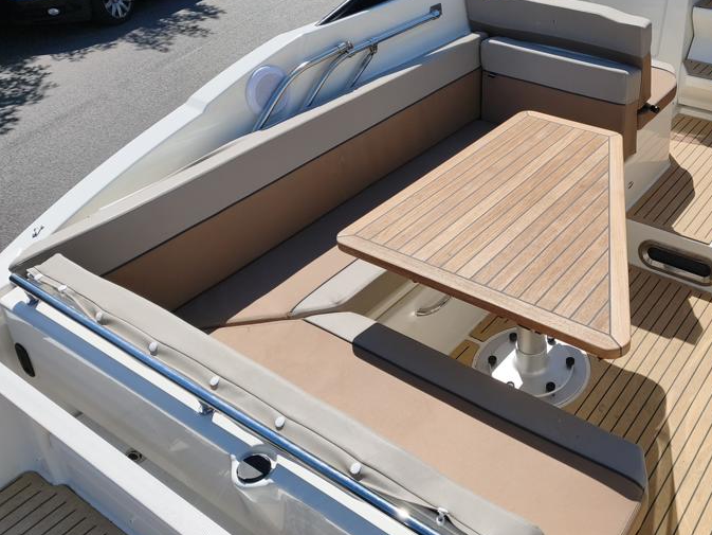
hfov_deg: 50.3
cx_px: 541
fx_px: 720
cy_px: 207
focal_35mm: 35
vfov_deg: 40.5
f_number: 1.62
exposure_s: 1/8371
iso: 64
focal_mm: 6.45
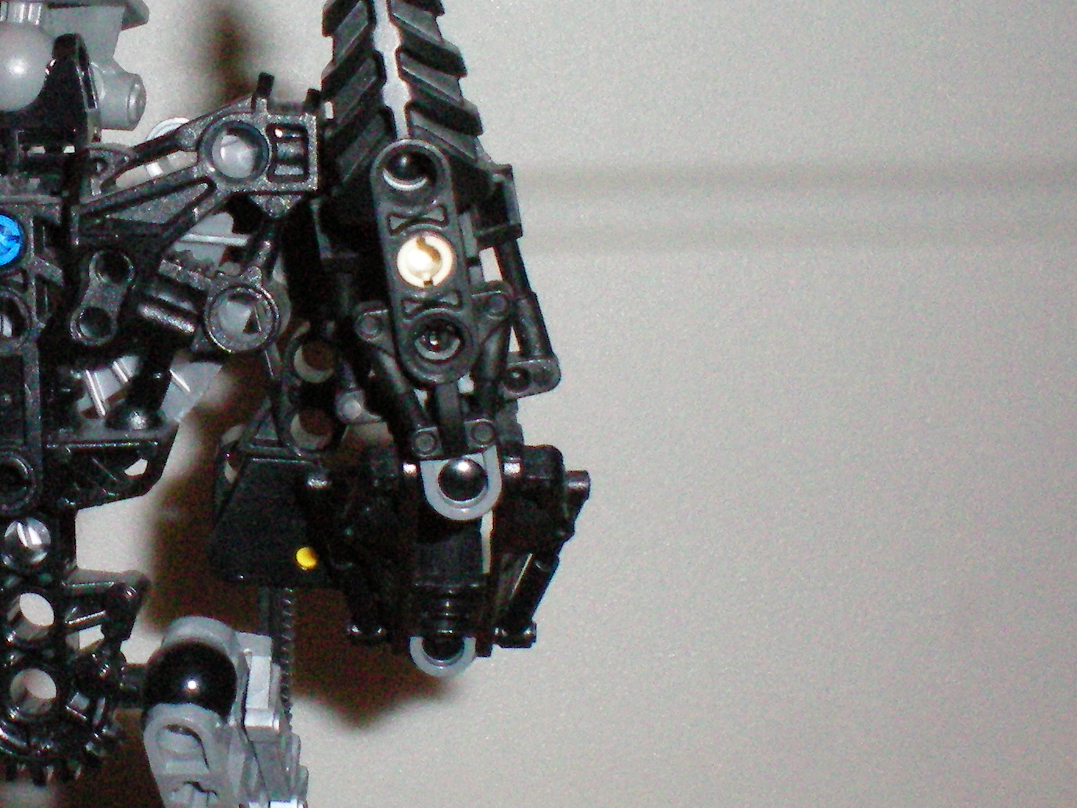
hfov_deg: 21.2
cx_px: 82
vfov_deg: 16.4
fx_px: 2801
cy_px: 422
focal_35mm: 90
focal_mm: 6.3
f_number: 4.6
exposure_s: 1/60
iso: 400
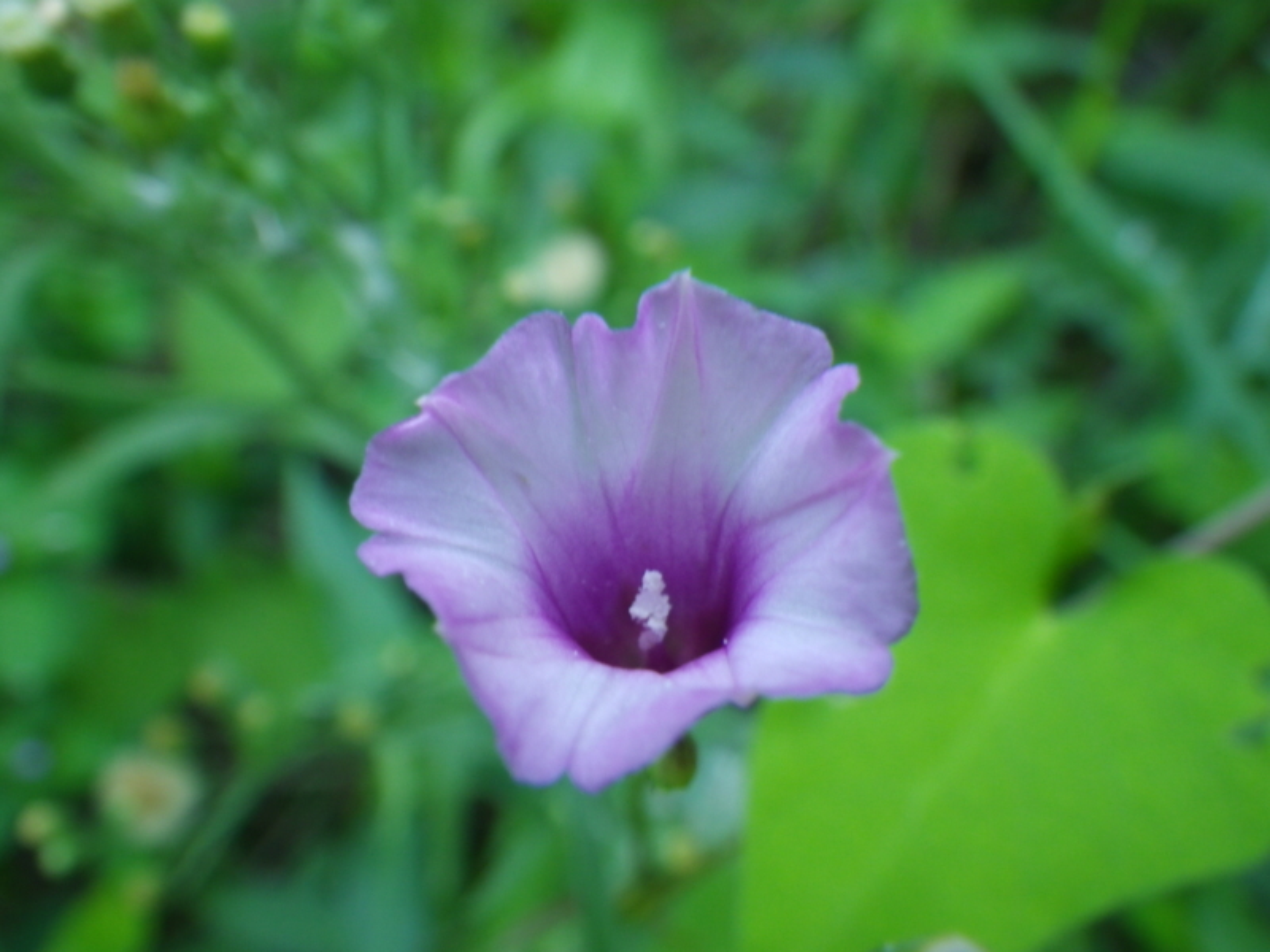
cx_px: 635
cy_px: 476
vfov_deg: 41.8
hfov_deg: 54.0
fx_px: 1247
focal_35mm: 34
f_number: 3.8
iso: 100
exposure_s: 1/50
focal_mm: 6.1
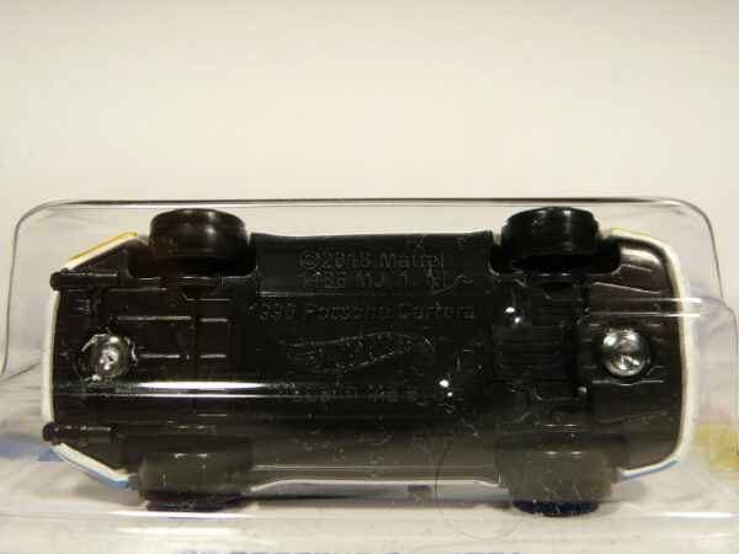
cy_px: 277
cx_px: 370
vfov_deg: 36.8
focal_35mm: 39
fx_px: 833
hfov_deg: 47.9
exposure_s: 1/80
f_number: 2.8
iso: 100
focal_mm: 4.6
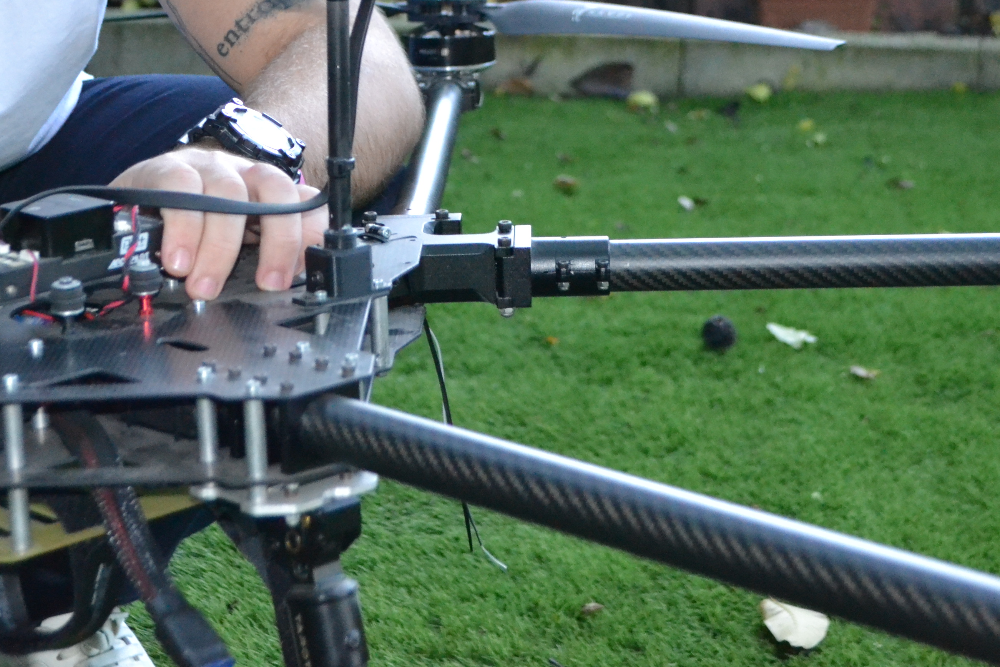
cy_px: 93
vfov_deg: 15.9
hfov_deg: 23.9
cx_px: 399
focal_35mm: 85
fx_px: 2361
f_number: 4.8
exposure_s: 1/60
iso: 3200
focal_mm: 32
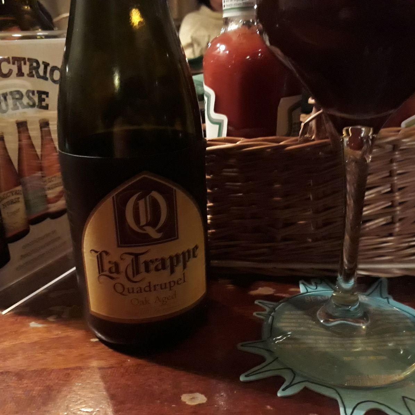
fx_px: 434
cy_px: 207
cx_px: 183
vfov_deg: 51.1
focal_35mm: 32
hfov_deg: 51.0
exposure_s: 1/10
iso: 800
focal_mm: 3.6
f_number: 1.9
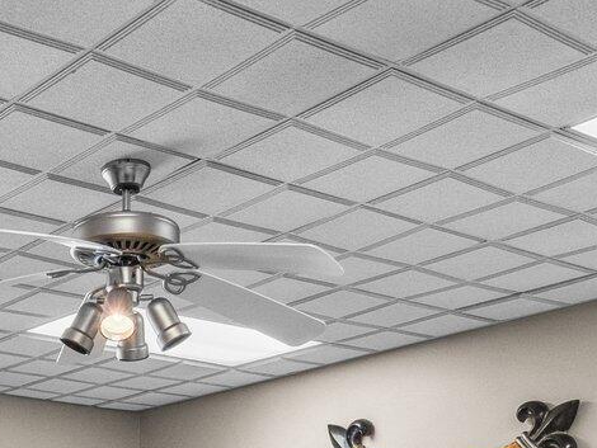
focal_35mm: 67
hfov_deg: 27.5
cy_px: 634
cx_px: 20
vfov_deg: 19.6
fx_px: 1156
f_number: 8
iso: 500
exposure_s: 1/30
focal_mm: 16
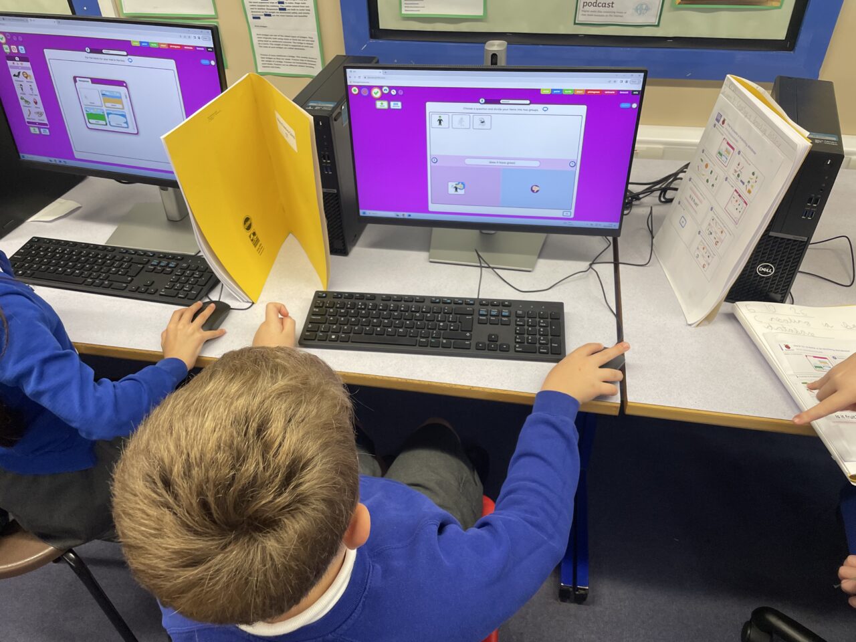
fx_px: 643
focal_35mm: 26
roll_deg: +3.3
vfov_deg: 53.1
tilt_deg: -38.2
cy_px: 321
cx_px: 428
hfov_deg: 67.3
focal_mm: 4.2
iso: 100
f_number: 1.6
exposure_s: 1/102
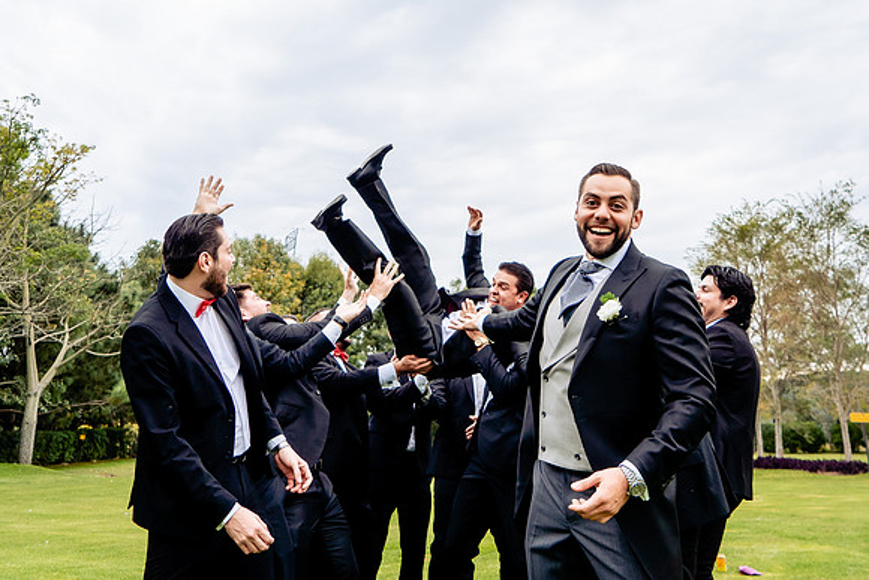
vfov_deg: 37.0
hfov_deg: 53.9
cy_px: 189
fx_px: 855
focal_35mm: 35
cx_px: 445
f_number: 4
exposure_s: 1/640
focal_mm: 24
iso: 800
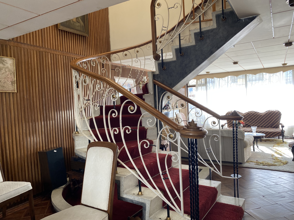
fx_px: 221
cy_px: 110
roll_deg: +2.0
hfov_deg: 67.3
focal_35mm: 26
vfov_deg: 53.1
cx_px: 147
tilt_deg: -0.8
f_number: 1.8
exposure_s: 1/122
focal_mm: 4.25
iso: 80
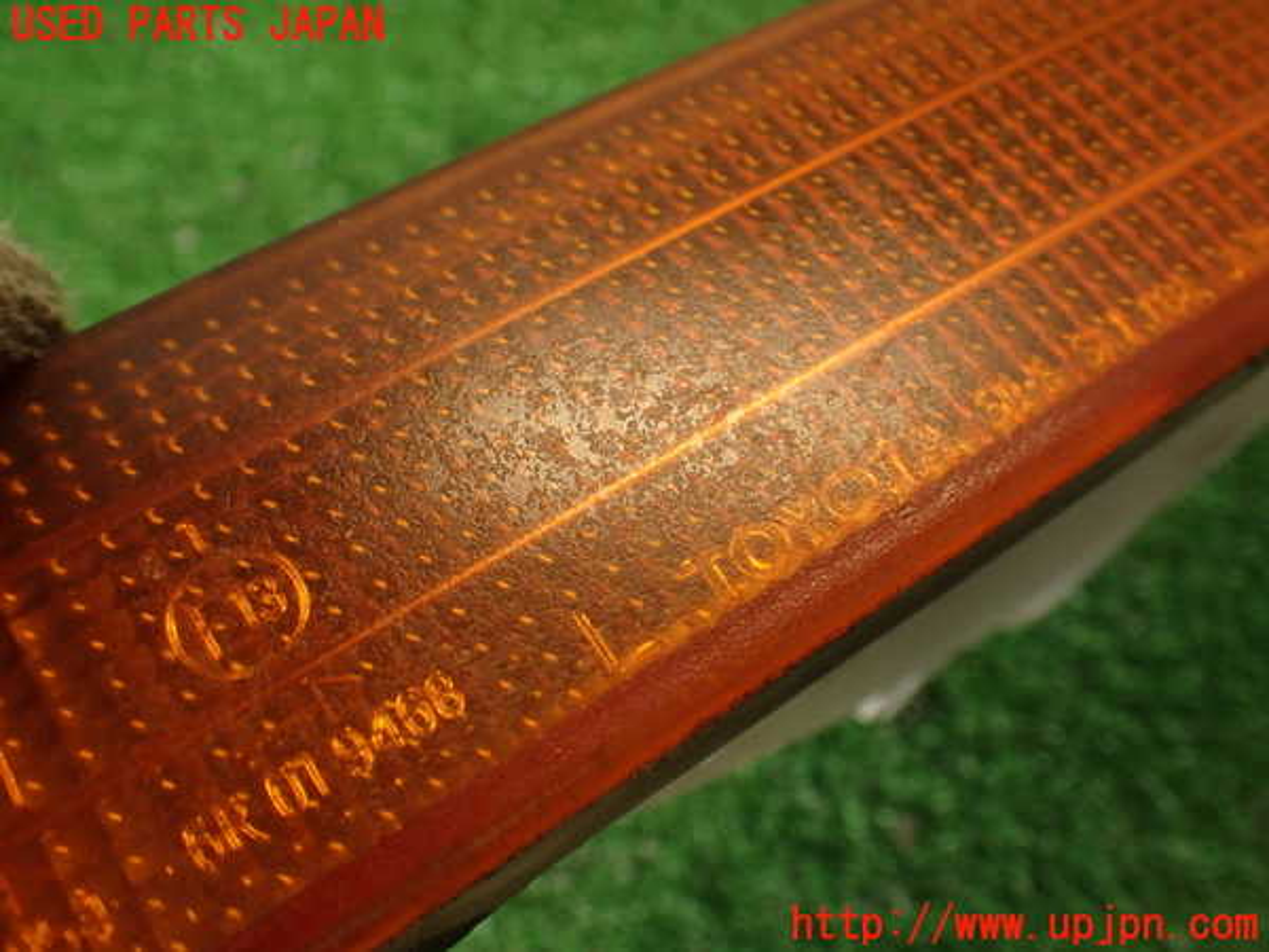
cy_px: 476
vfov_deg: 44.2
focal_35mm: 32
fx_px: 1173
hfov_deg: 56.8
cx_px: 634
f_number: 2.4
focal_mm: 5.79
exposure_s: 1/50
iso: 200
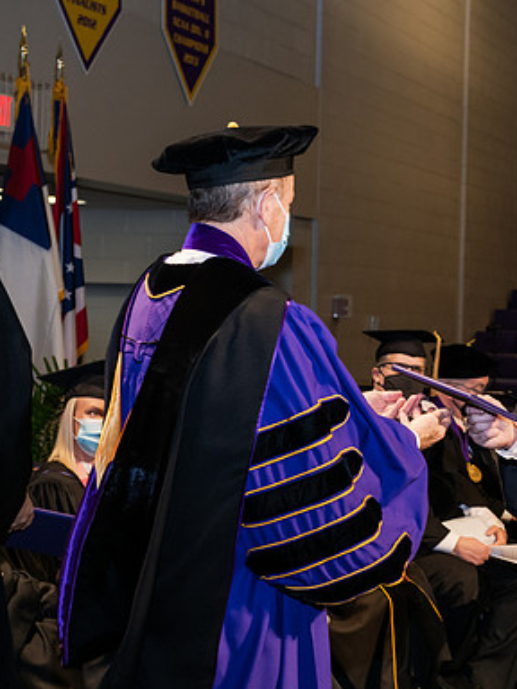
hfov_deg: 16.2
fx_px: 1792
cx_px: 467
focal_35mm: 90
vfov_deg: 21.8
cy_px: 344
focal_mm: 62
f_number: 6.3
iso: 1600
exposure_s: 1/200
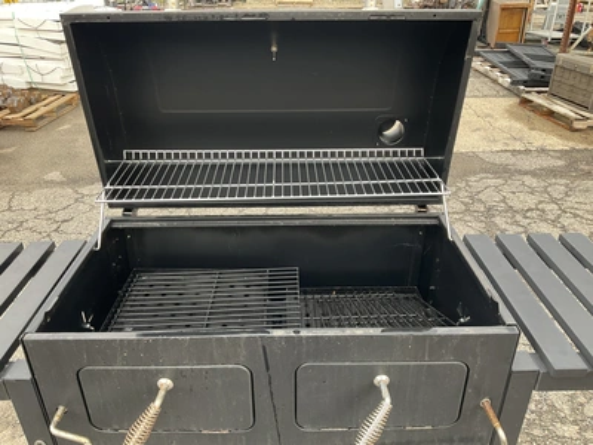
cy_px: 222
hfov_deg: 61.7
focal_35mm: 29
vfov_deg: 48.2
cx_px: 296
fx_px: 497
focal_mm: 3
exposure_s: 1/94
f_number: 1.8
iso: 64
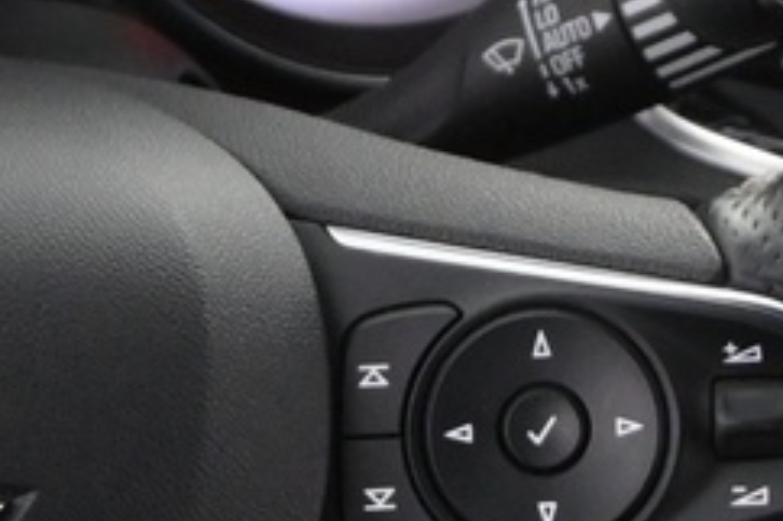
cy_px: 479
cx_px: -207
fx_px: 5238
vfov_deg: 5.7
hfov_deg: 8.4
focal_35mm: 241
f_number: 4.2
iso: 2500
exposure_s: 1/40
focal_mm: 24
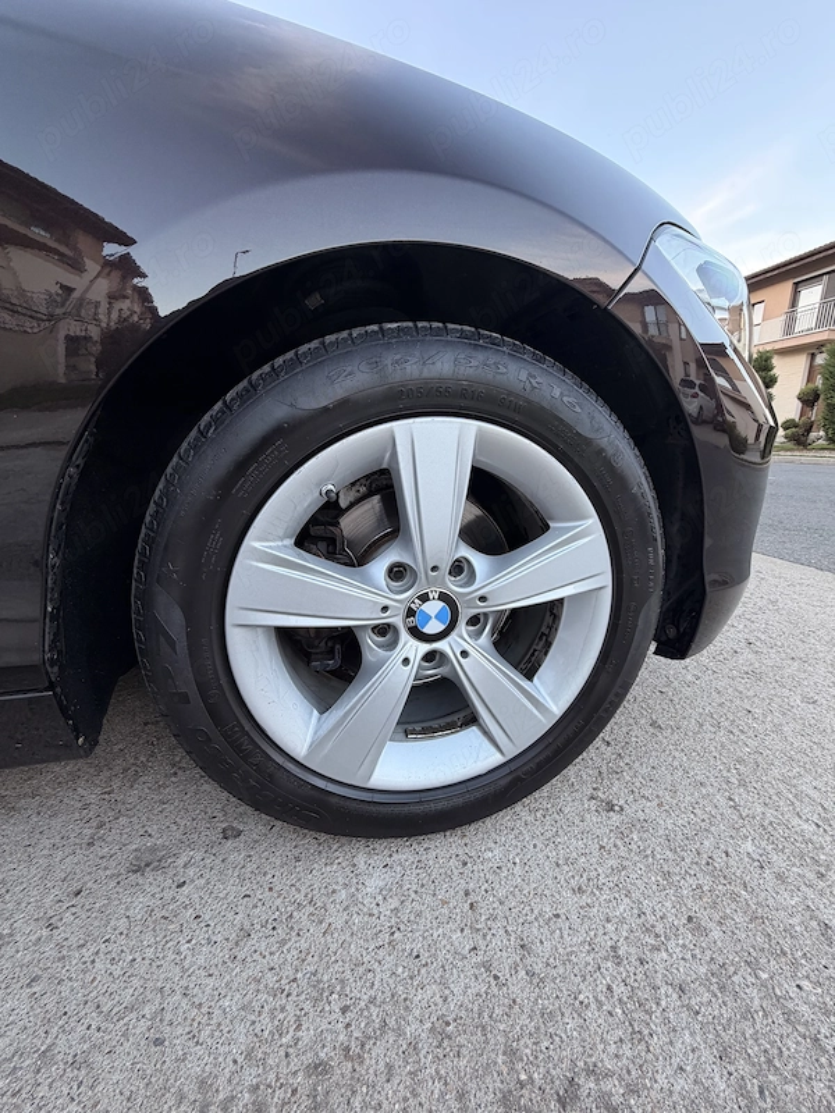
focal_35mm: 14
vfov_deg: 102.1
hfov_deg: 85.7
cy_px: 556
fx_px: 450
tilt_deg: -14.0
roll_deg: +0.1
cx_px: 418
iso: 160
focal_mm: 2.22
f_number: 2.2
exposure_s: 1/121
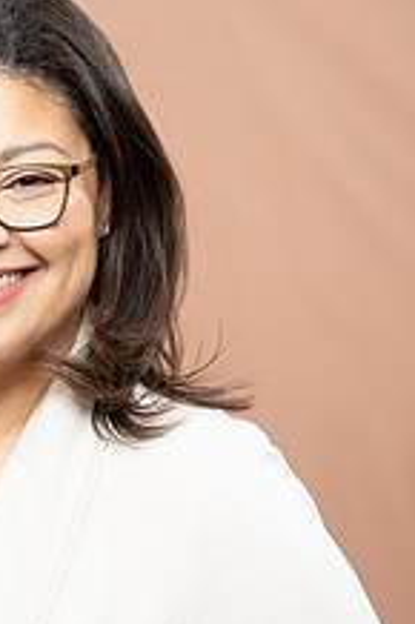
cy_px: 458
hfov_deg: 8.7
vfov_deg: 13.1
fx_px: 2719
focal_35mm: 157
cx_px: -3
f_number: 4
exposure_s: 1/160
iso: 320
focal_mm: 76
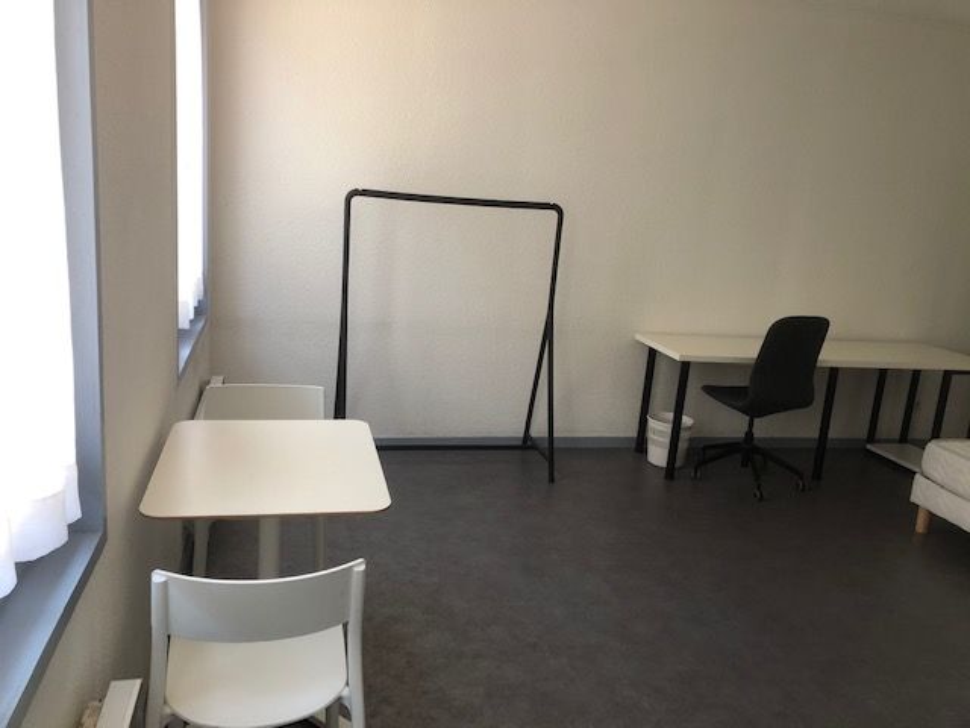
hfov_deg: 63.4
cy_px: 364
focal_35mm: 28
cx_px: 485
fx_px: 785
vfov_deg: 49.7
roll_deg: -3.6
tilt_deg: -11.7
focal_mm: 3.99
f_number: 1.8
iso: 40
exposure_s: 1/24
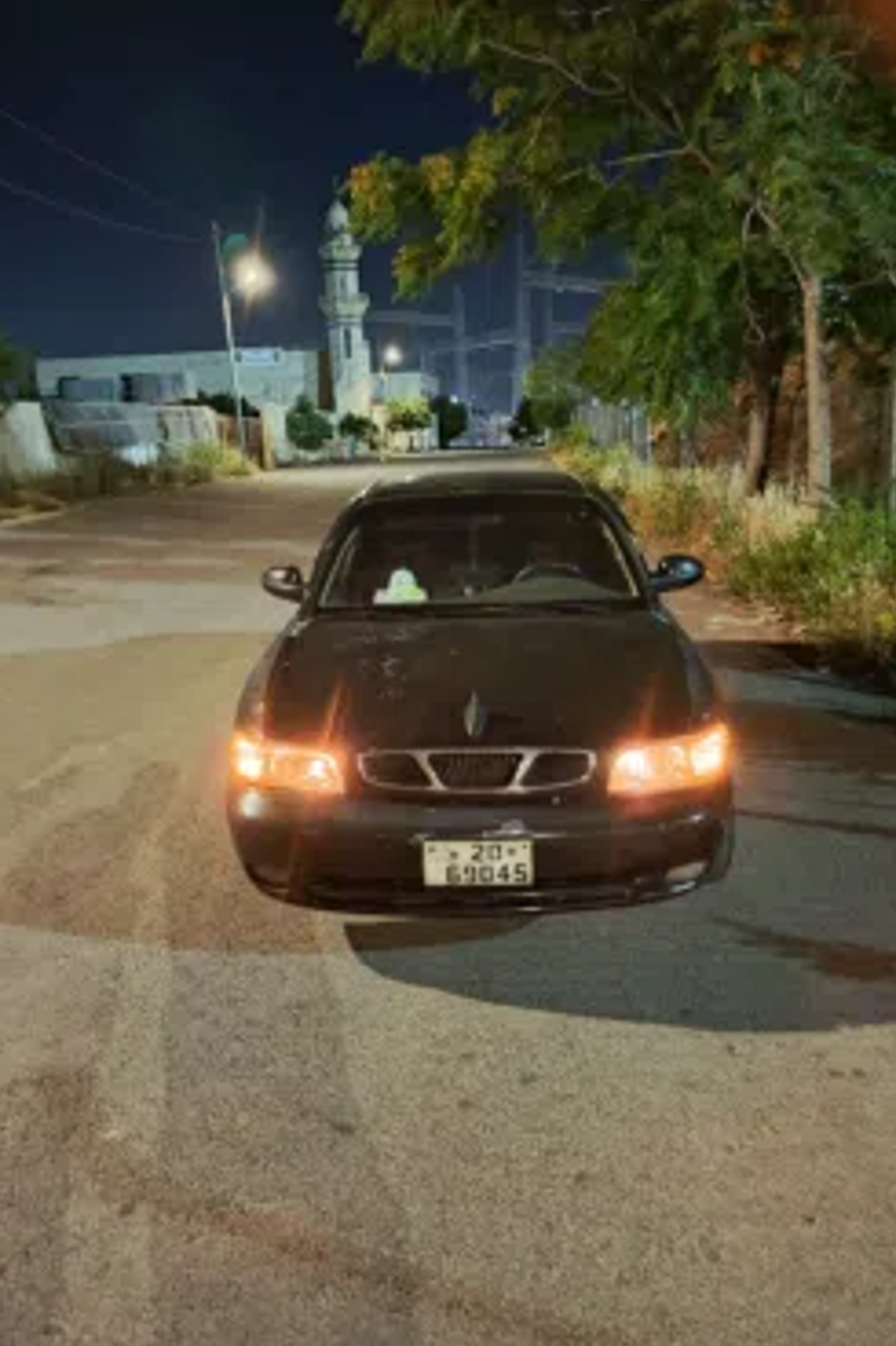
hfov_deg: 49.5
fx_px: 972
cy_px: 644
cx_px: 443
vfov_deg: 69.4
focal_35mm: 26
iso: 8485
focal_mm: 5.25
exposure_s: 1/14.3
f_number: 1.7
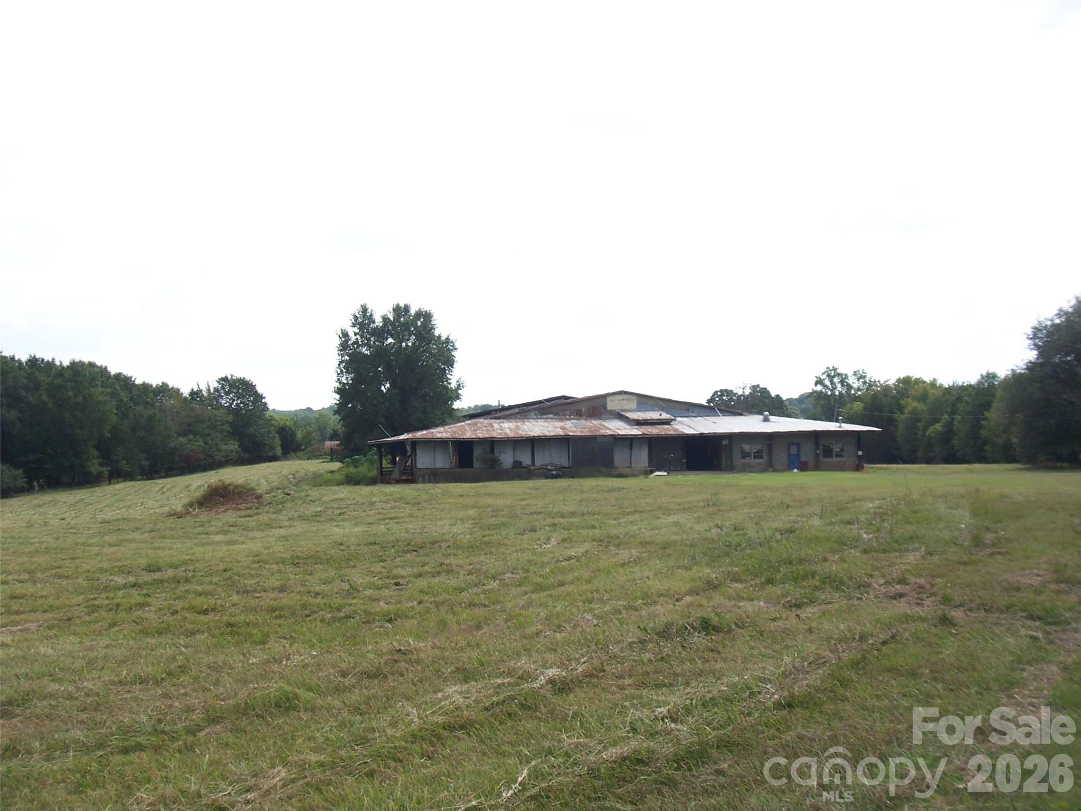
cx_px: 540
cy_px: 406
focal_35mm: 39
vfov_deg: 36.8
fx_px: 1218
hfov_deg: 47.9
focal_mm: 6.4
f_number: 3.9
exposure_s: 1/400
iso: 64
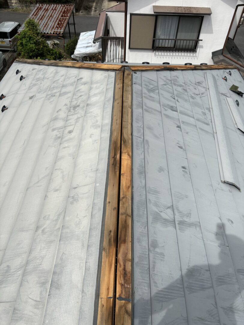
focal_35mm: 26
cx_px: 122
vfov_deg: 67.3
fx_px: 244
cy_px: 162
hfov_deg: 53.1
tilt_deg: -49.4
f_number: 1.6
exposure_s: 1/4854
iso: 50
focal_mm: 5.96
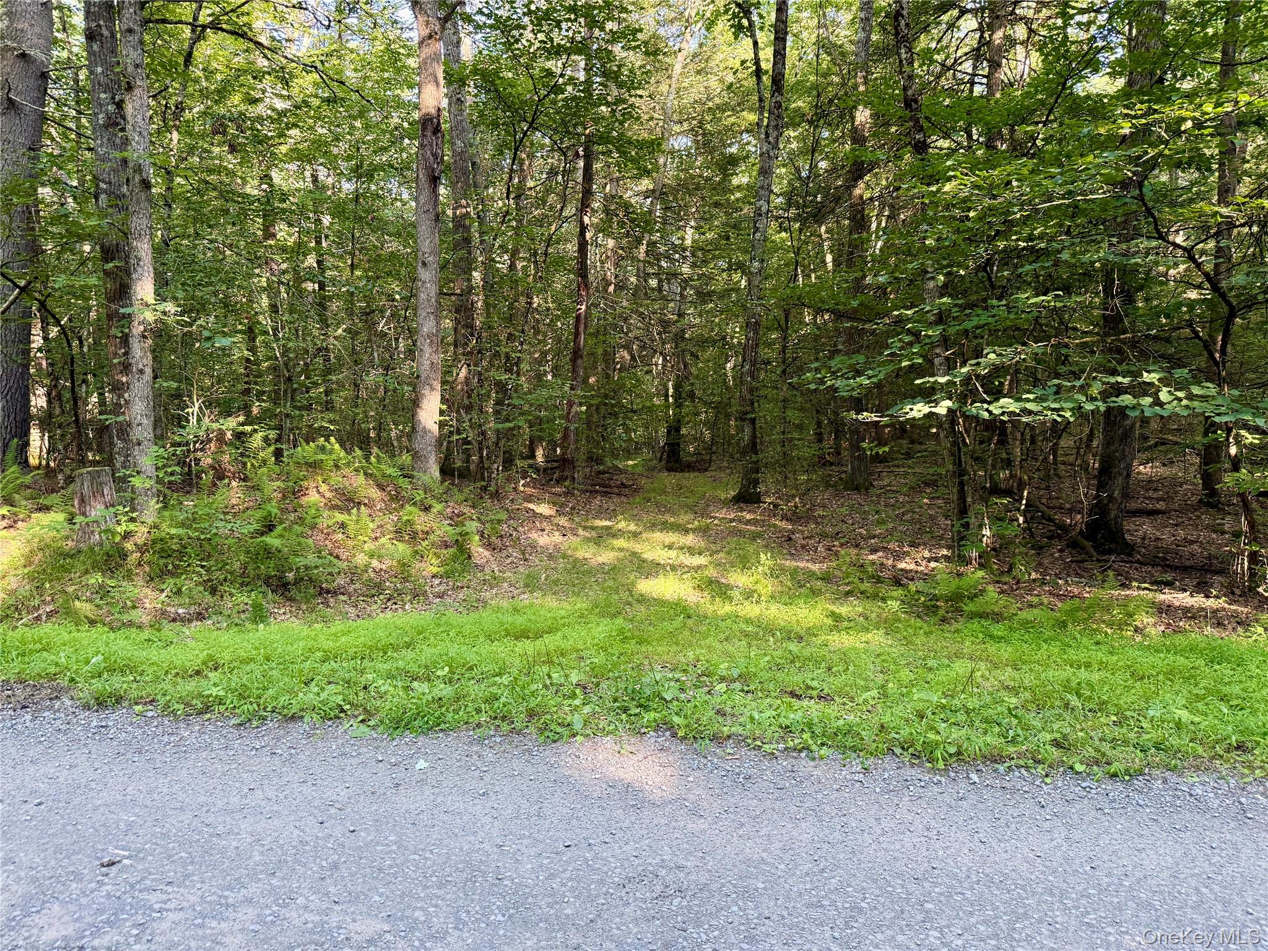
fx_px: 879
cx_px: 634
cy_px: 476
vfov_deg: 56.8
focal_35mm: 24
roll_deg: +2.7
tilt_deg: -5.7
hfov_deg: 71.6
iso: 200
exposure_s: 1/121
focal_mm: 6.76
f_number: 1.78
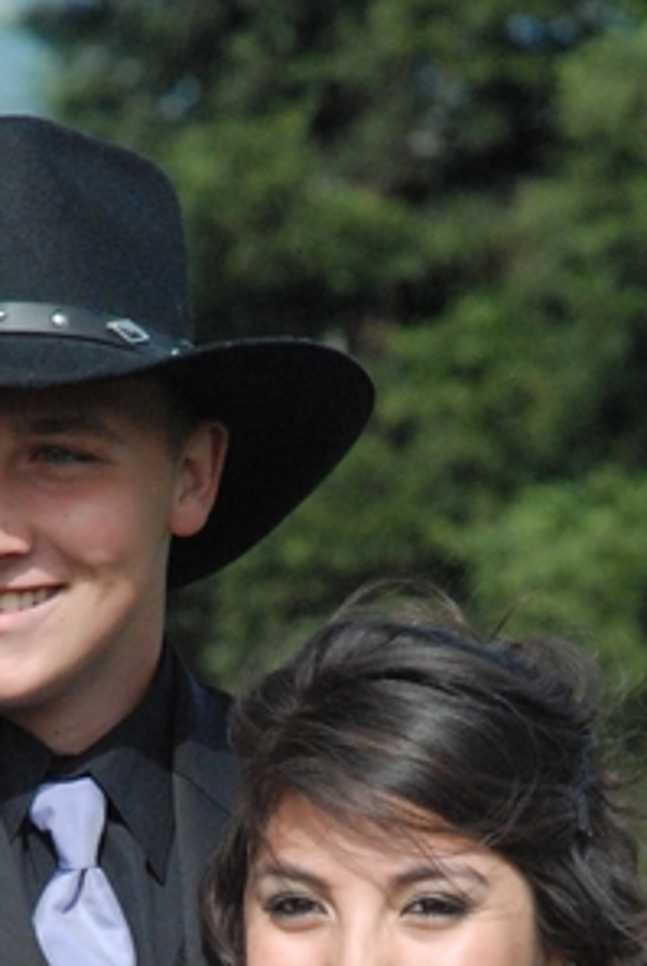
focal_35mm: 511
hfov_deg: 2.7
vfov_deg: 4.0
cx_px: 267
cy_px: 1086
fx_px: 13734
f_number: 9
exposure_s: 1/1250
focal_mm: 135
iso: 1600
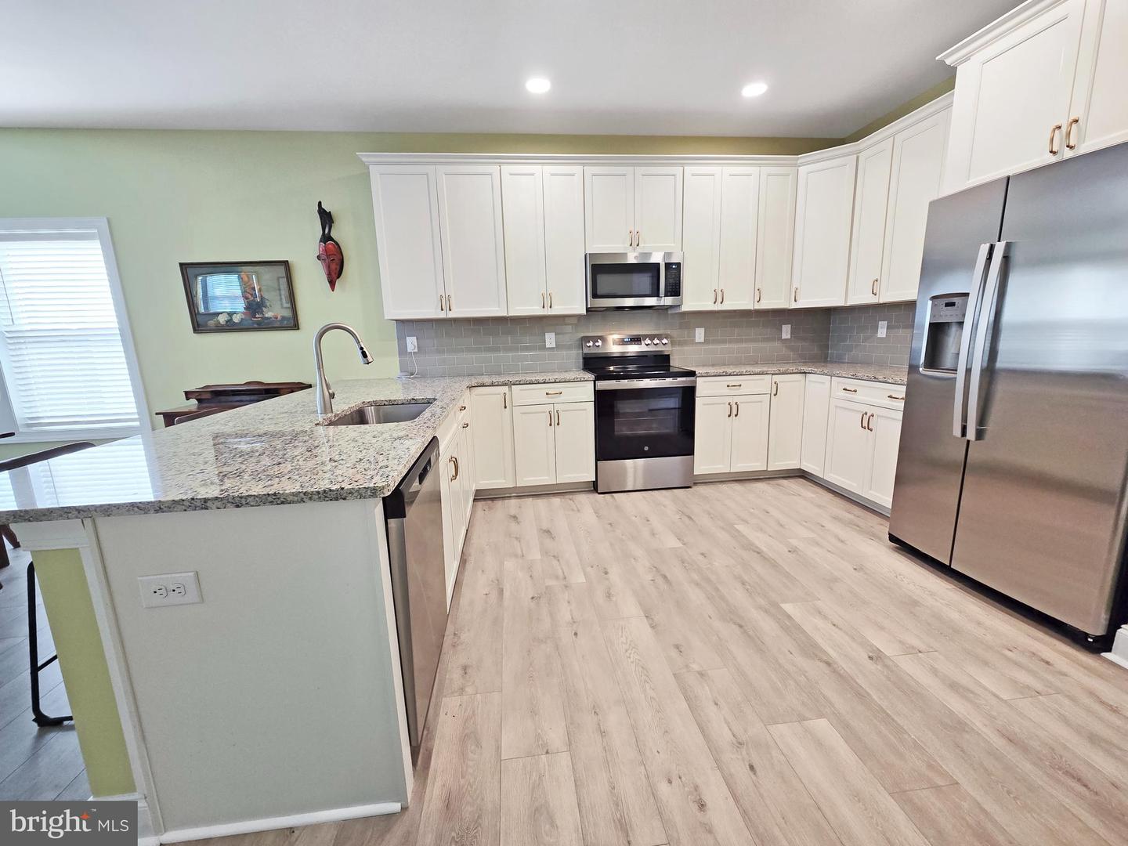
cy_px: 423
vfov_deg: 89.9
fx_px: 424
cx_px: 564
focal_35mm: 13
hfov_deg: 106.2
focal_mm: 2.2
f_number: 2.2
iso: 100
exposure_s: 1/60
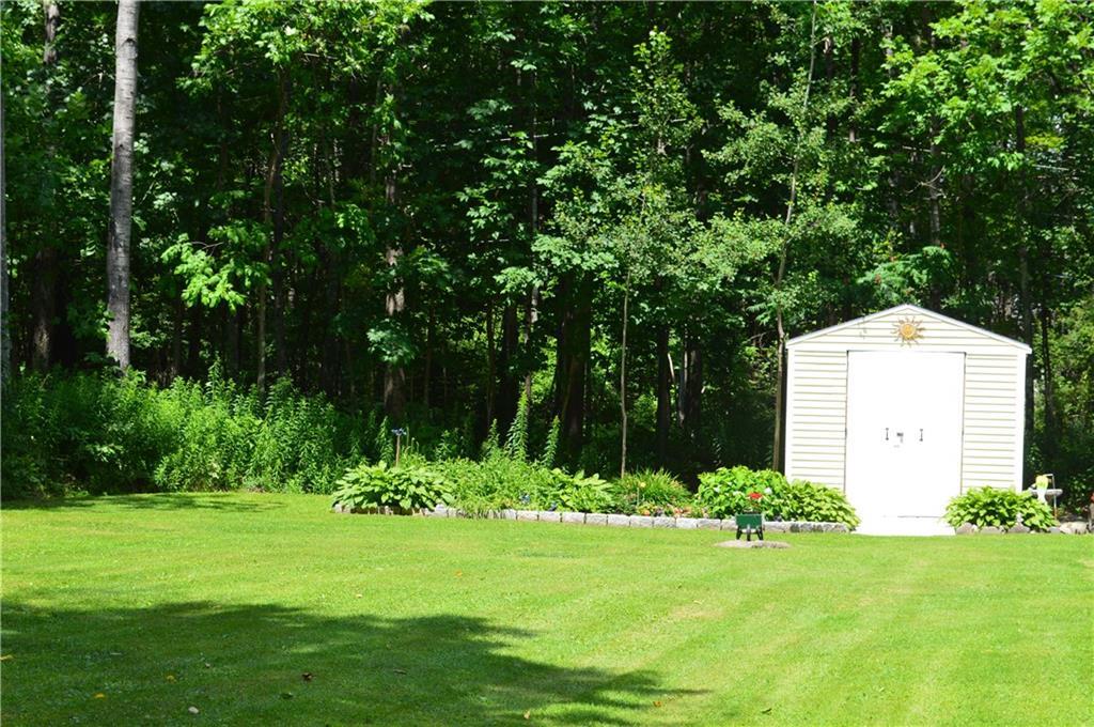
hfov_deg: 30.5
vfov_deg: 20.6
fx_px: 2003
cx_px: 547
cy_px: 364
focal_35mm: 66
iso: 400
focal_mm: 44
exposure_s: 1/250
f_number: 10
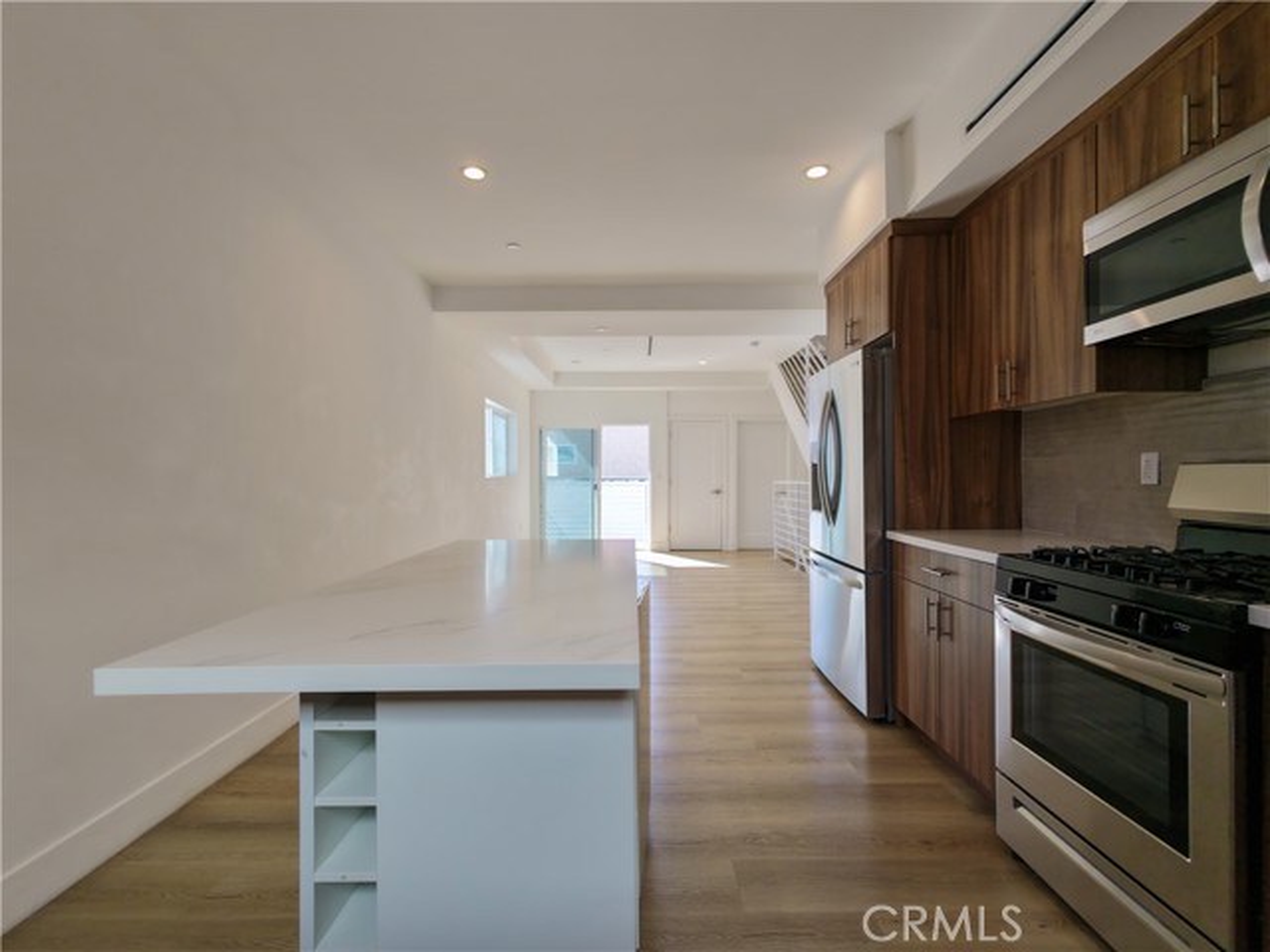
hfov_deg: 94.5
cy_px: 476
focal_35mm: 16
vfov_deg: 78.1
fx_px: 587
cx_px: 635
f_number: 2.2
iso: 140
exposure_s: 1/50
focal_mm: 3.05
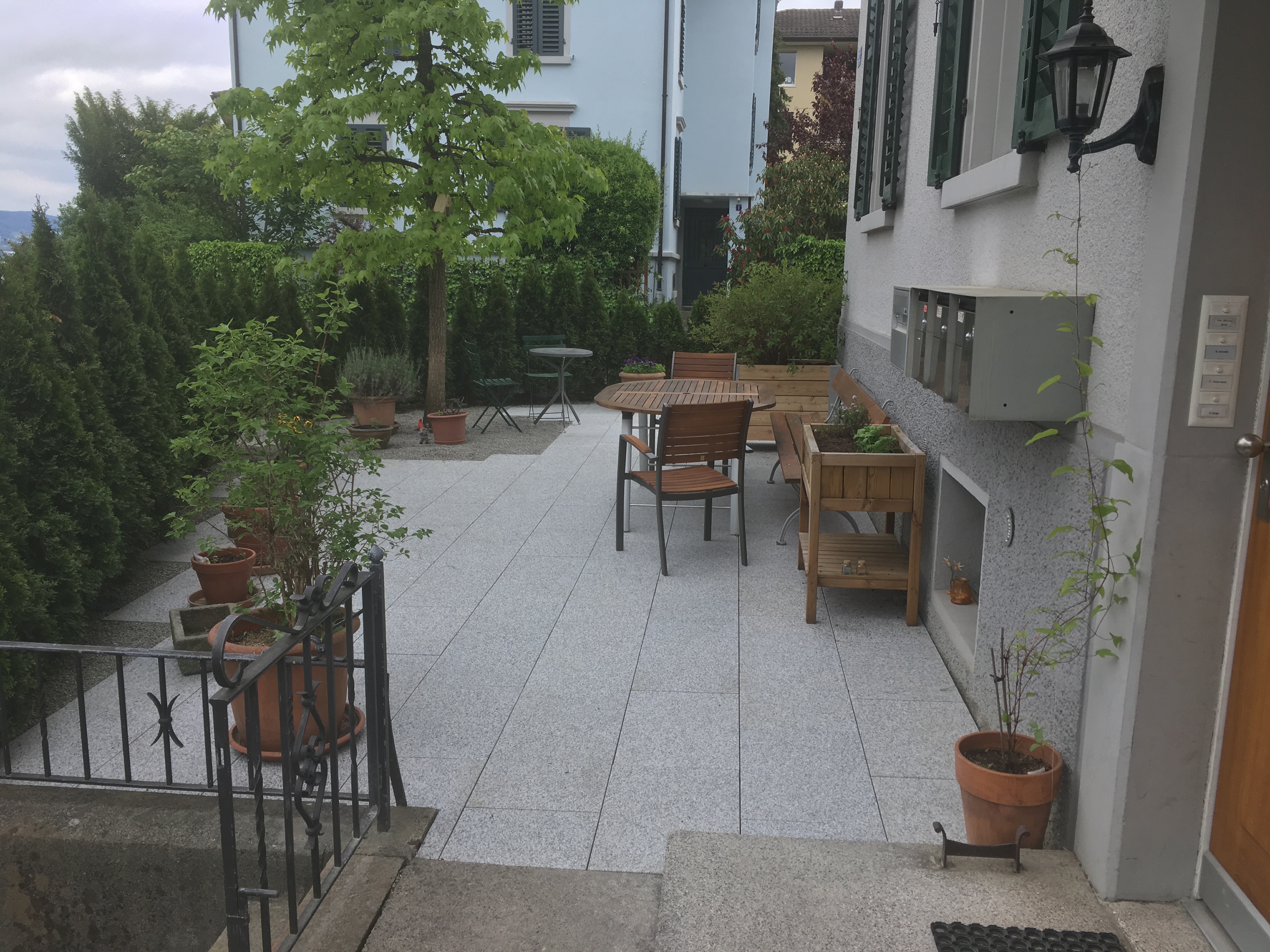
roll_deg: -1.5
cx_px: 635
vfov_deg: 48.2
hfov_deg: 61.7
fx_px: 1064
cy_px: 476
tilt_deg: -13.0
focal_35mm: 29
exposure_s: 1/625
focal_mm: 4.15
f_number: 2.2
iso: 25
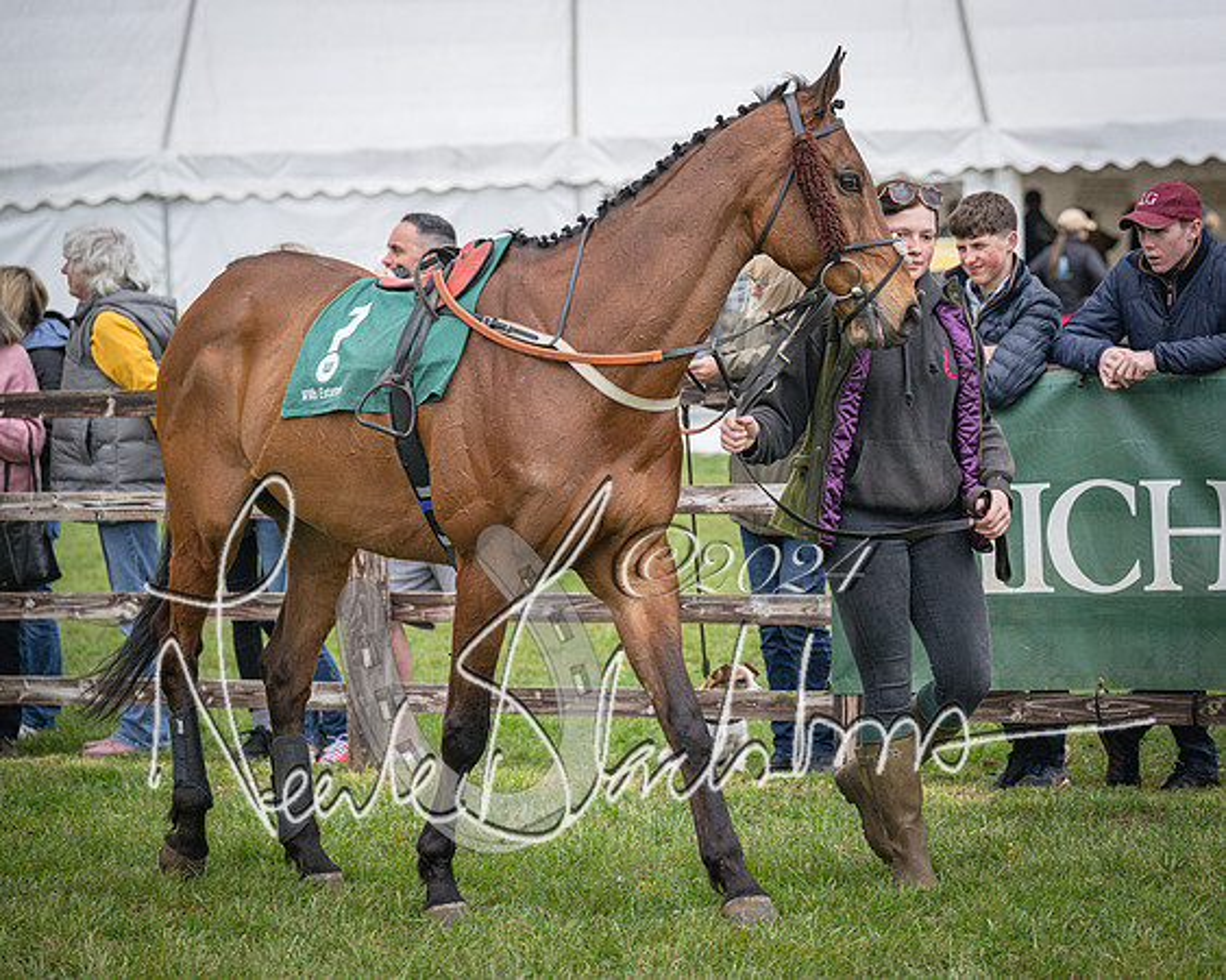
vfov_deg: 9.9
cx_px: 785
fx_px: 5669
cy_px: 490
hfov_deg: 12.3
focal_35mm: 156
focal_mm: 130
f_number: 4.5
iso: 800
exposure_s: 1/5000
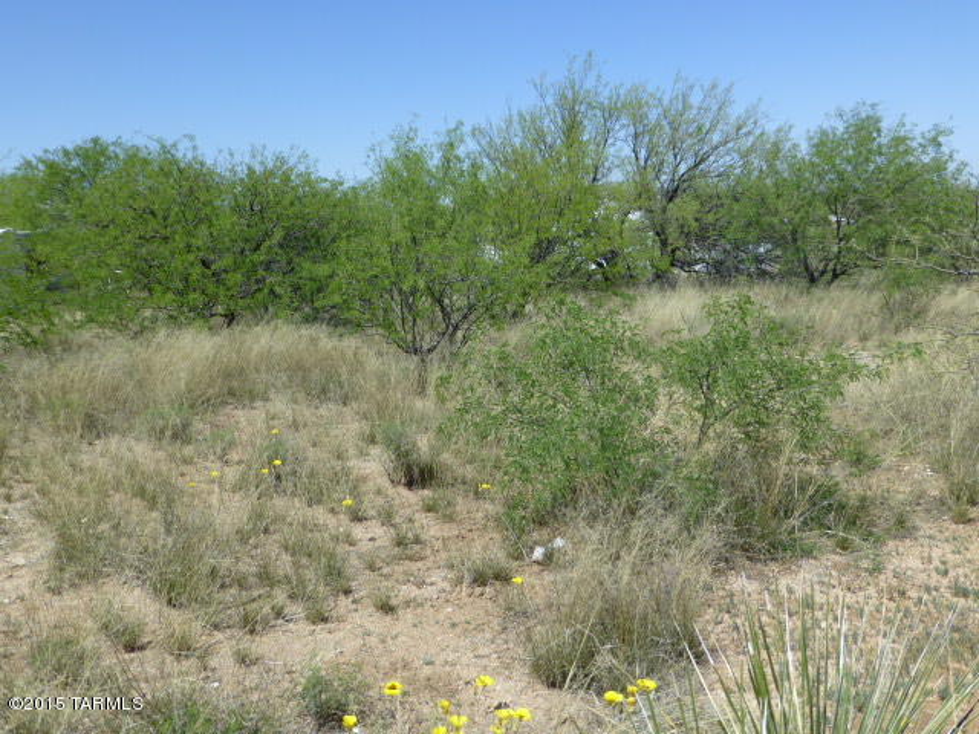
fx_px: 848
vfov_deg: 46.8
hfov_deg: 60.0
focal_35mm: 30
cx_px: 490
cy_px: 367
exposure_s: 1/800
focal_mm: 5.4
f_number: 4
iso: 100
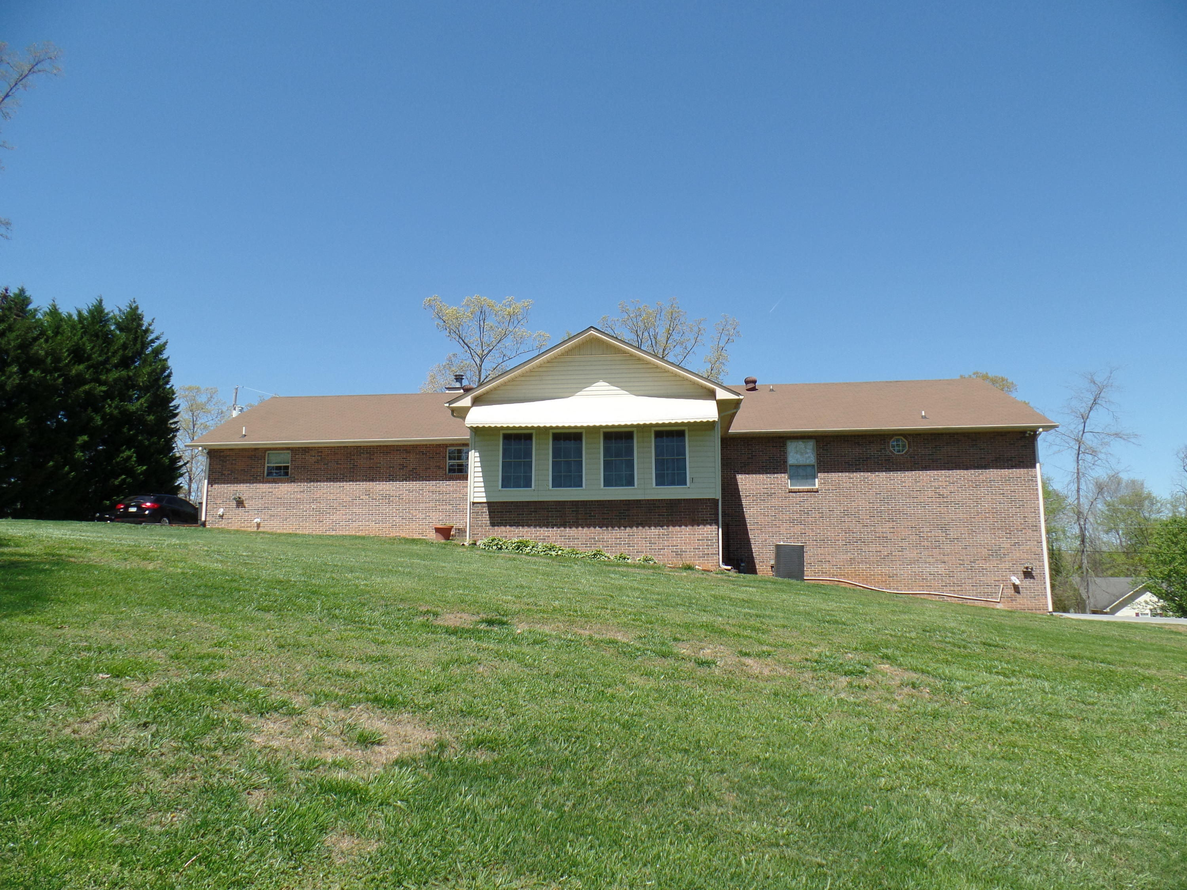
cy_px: 445
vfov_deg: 58.9
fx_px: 789
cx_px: 594
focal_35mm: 23
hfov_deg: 73.9
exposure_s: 1/750
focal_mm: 4.1
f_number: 3.5
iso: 80
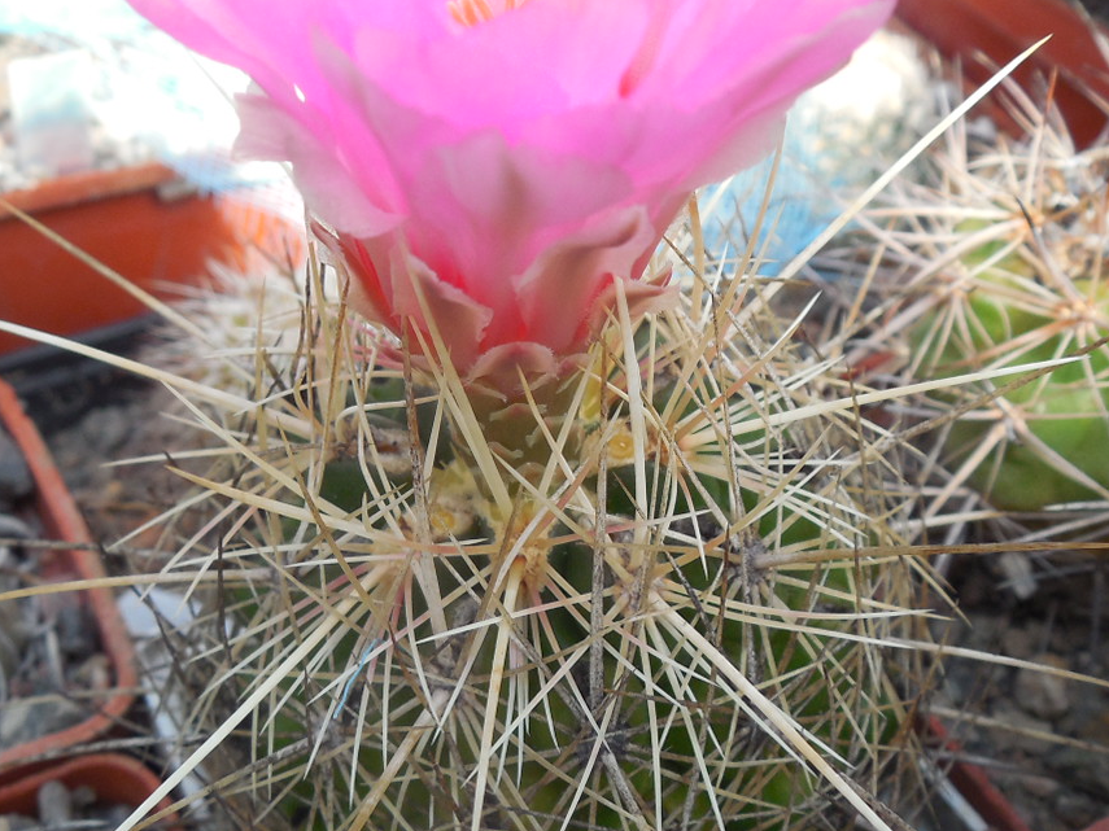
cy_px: 358
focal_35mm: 58
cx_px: 515
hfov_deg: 33.2
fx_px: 1858
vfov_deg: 25.2
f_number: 3.6
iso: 125
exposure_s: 1/200
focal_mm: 5.6
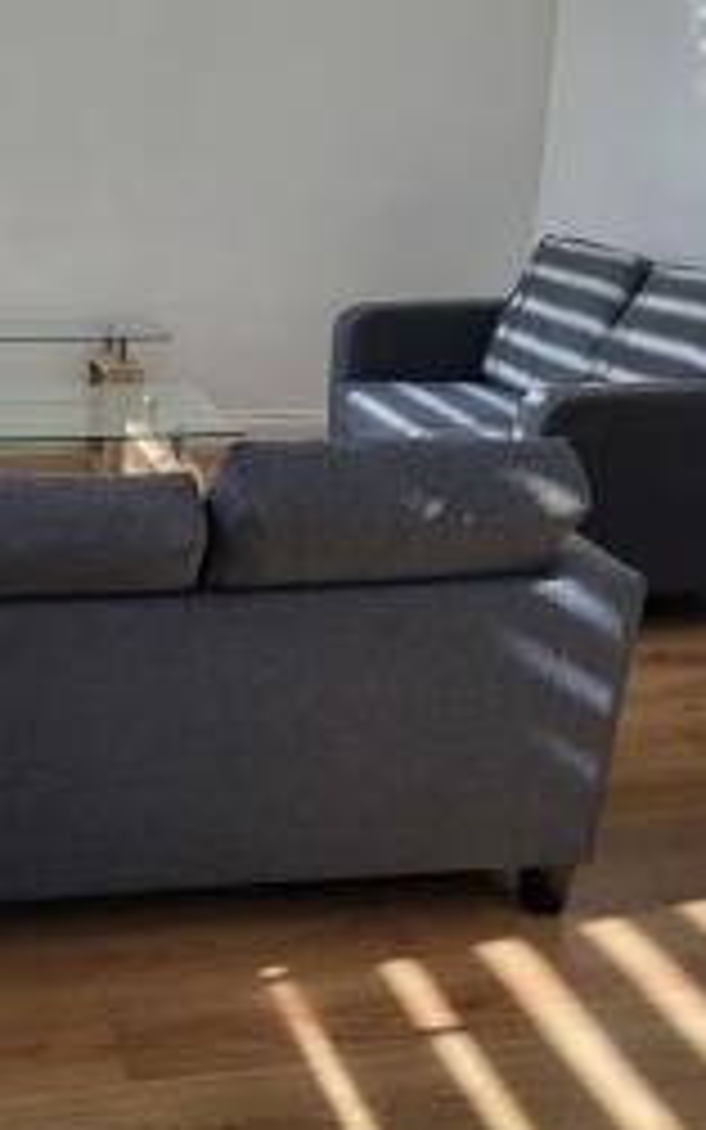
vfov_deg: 41.8
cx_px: 54
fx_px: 1477
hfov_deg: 25.9
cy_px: 515
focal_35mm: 48
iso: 40
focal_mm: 5.4
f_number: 1.8
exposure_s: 1/268
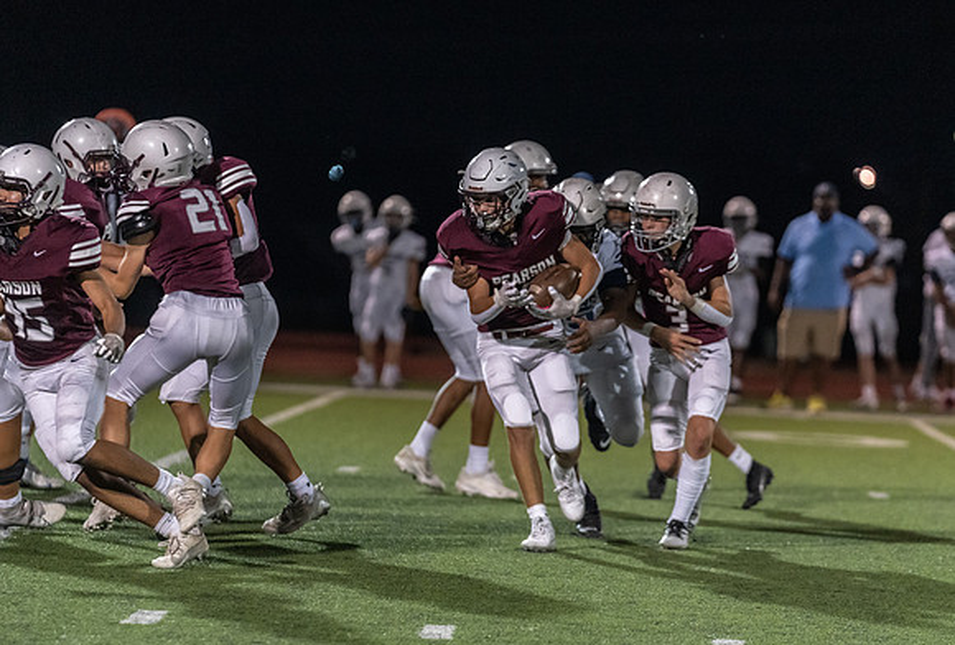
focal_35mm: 236
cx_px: 548
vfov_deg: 5.9
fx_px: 6287
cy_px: 364
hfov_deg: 8.7
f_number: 3.2
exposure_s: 1/1000
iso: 6400
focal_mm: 200
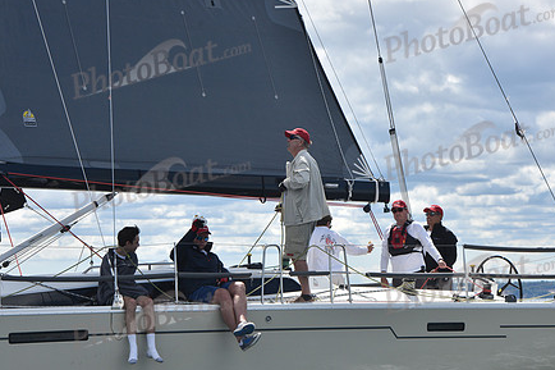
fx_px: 2573
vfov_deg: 8.2
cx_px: 318
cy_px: 232
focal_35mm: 167
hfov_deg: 12.3
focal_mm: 125
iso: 250
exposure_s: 1/800
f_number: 9
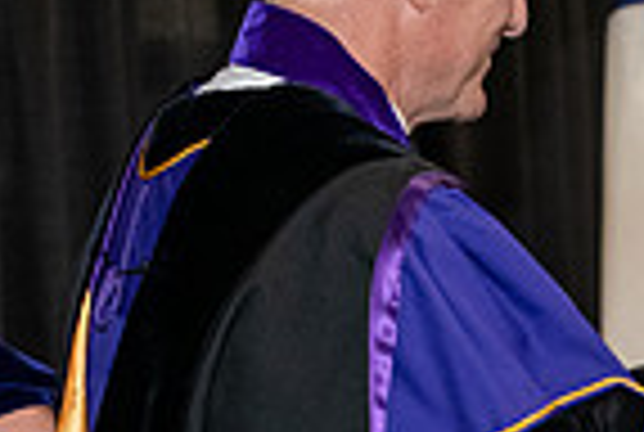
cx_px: 851
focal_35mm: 283
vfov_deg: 4.9
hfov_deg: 7.2
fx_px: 5073
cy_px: 412
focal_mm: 70
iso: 2500
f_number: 5
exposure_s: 1/200
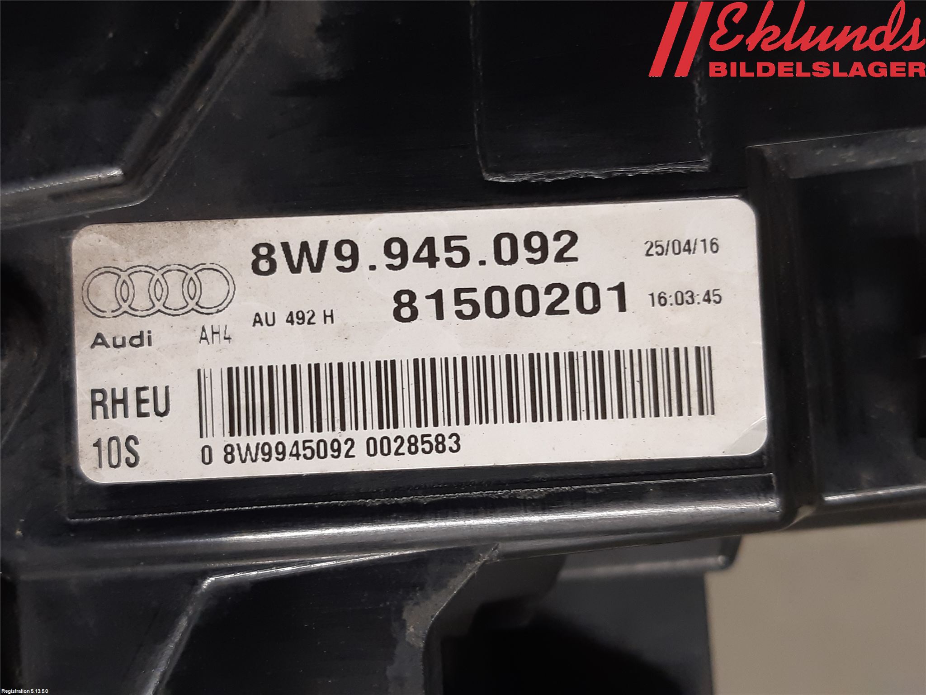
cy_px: 348
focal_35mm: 26
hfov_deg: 67.3
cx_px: 463
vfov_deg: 53.1
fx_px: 696
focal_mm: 3.93
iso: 125
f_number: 1.7
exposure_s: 1/50
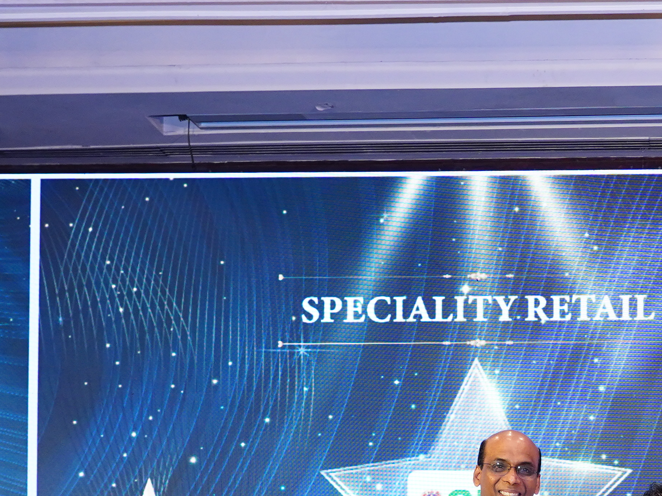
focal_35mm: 82
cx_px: 688
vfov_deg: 16.8
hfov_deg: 22.7
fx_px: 1568
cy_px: 682
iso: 1250
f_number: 4.5
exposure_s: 1/160
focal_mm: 26
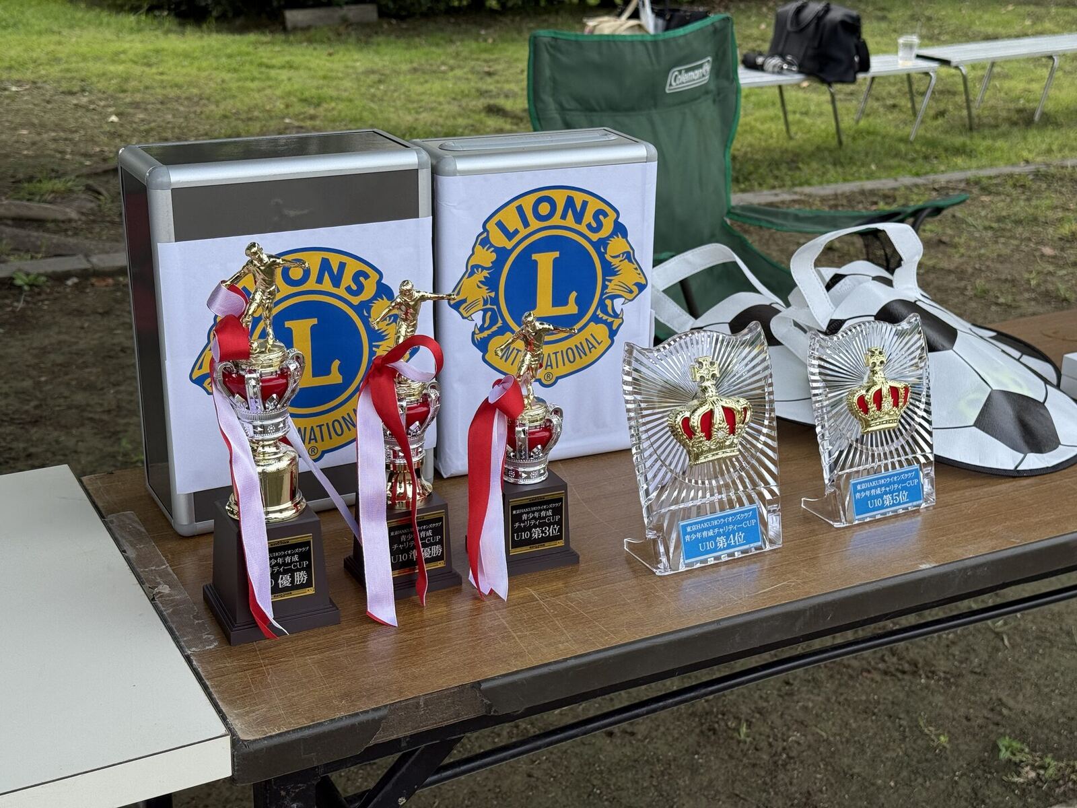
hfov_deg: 39.7
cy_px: 404
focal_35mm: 48
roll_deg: -1.3
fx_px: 1493
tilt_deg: -20.1
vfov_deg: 30.3
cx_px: 538
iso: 80
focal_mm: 6.76
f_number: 1.78
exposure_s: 1/1678
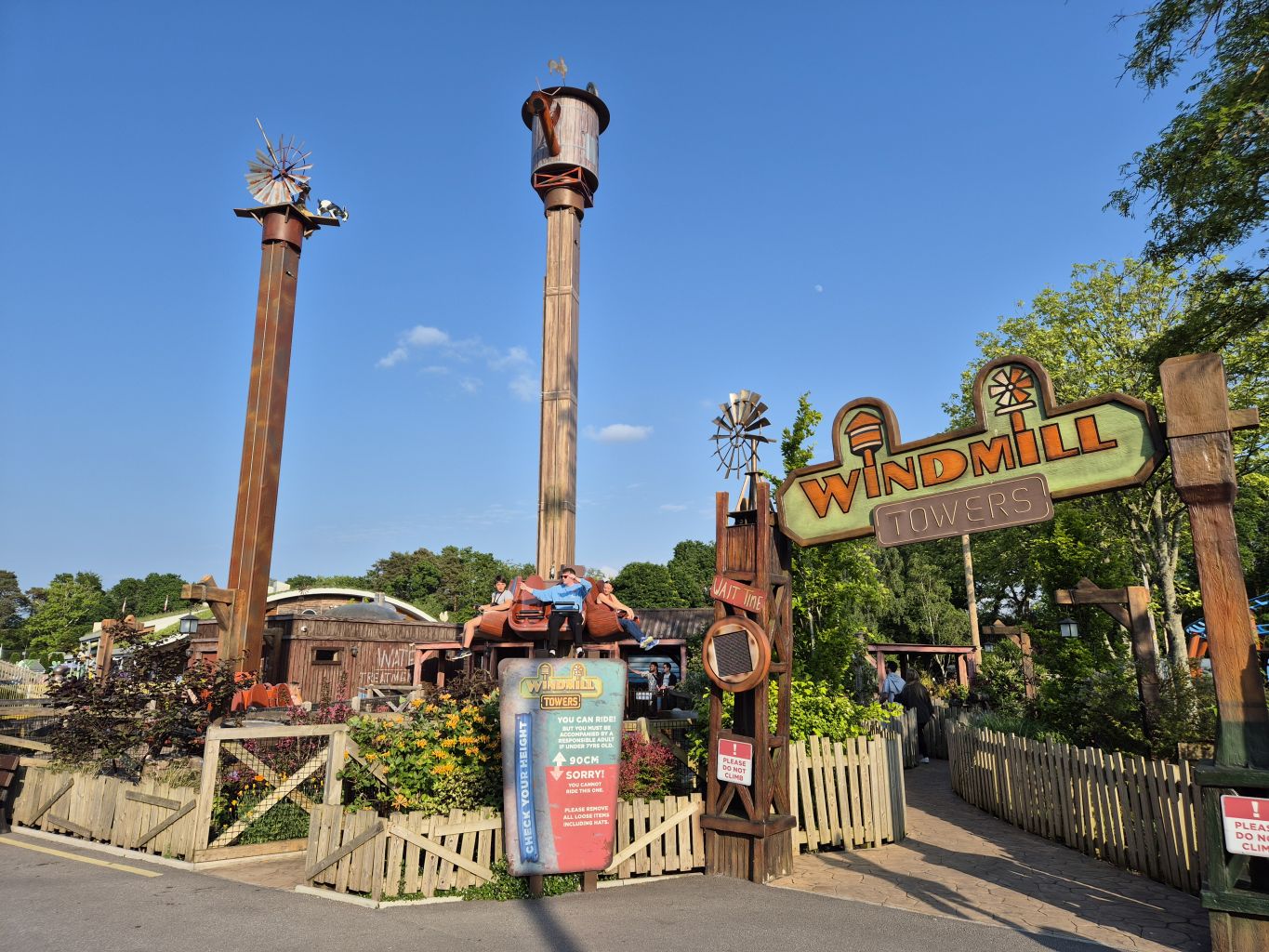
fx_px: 843
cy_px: 476
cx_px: 634
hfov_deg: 73.9
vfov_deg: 58.9
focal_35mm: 23
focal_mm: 5.4
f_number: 1.8
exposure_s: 1/1520
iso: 25
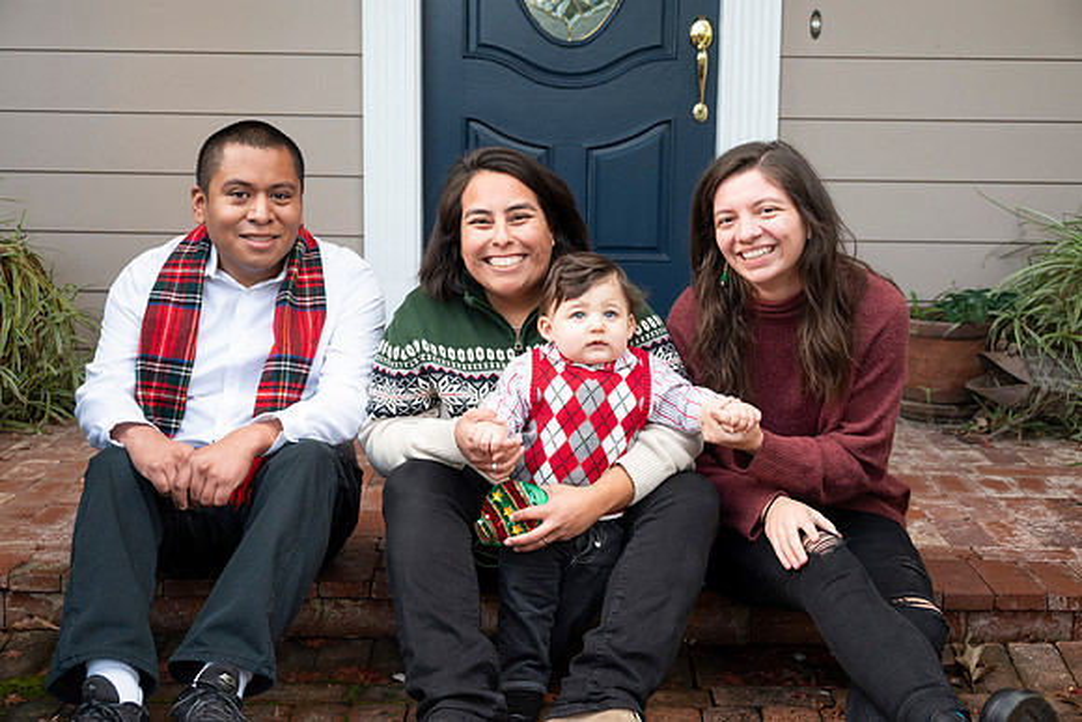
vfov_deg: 29.3
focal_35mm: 46
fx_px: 1383
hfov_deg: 42.7
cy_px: 361
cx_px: 541
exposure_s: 1/160
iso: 400
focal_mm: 46
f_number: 5.3
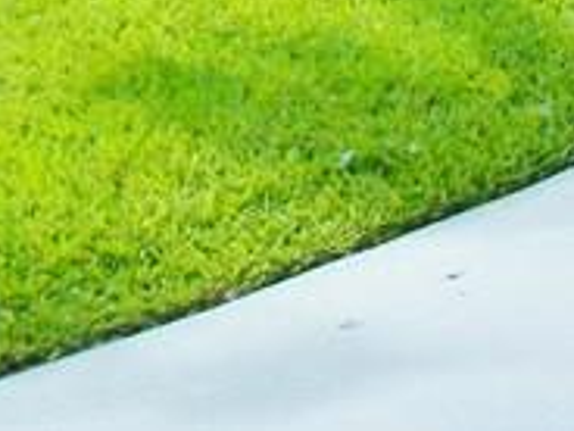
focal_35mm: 156
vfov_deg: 8.5
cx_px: 1488
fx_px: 2587
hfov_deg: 10.4
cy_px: -675
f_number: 3.5
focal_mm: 5
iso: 80
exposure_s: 1/817
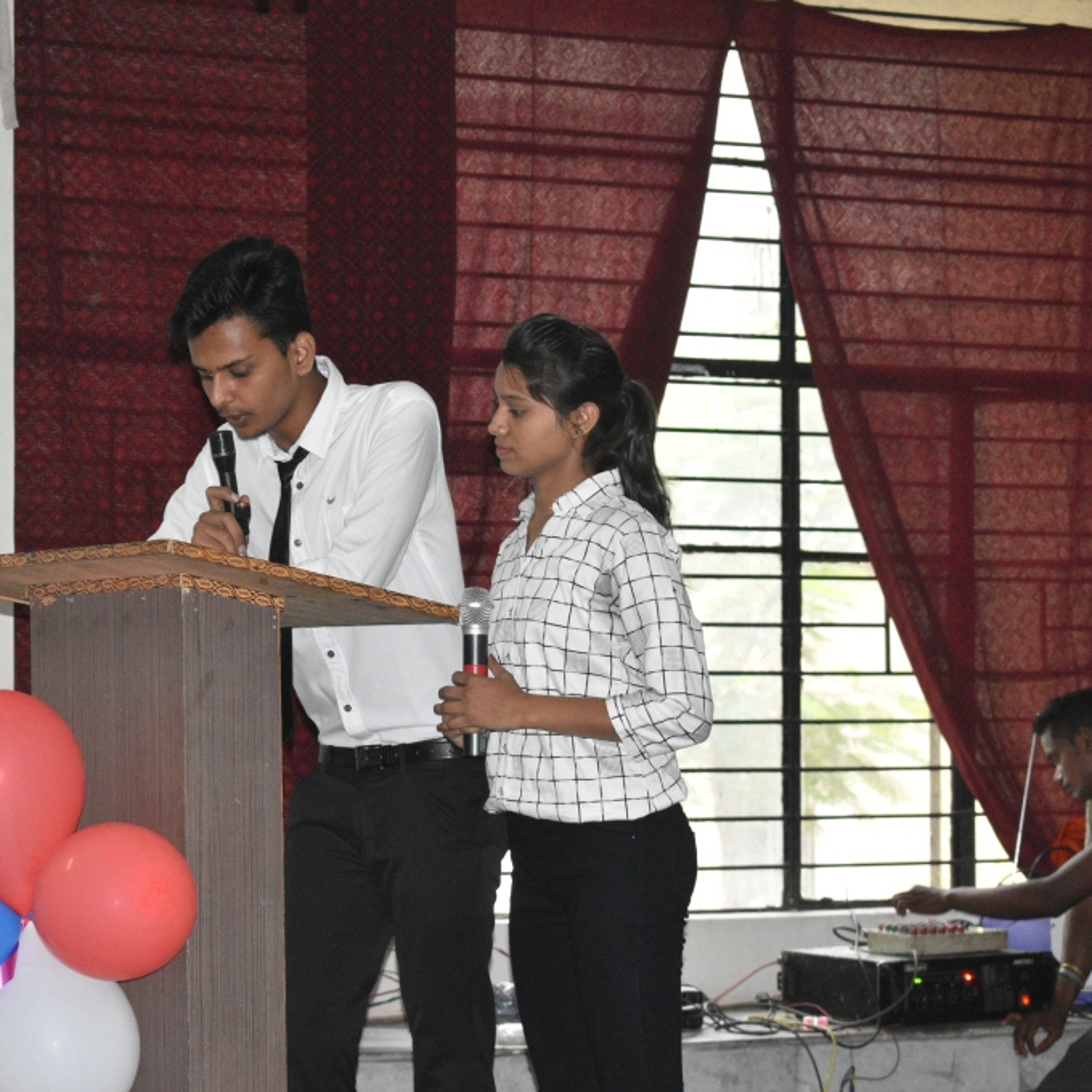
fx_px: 3770
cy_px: 545
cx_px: 393
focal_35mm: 106
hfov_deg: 16.5
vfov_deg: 16.5
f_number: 5.6
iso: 2800
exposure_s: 1/60
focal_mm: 55
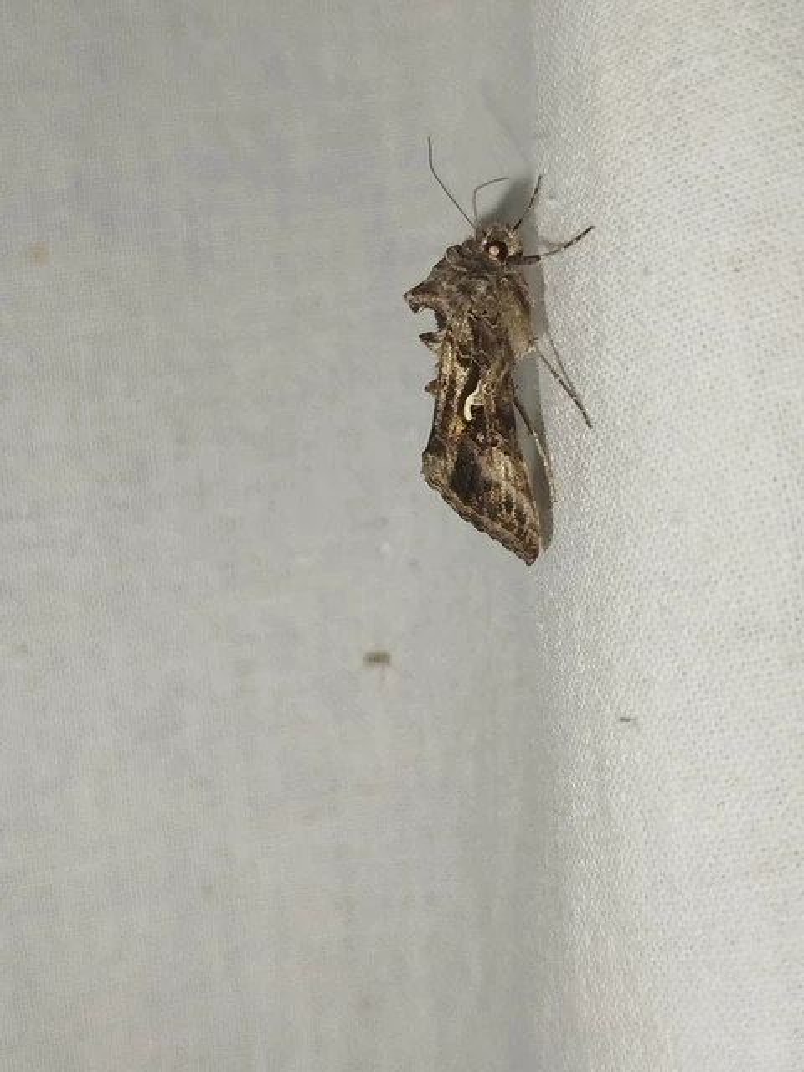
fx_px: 1486
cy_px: 536
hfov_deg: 30.3
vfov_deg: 39.7
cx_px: 402
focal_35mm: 48
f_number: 1.7
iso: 80
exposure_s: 1/50
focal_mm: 5.31
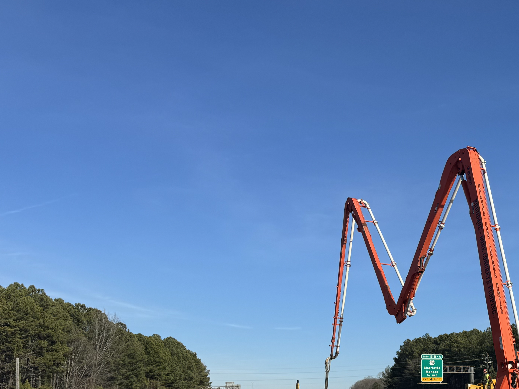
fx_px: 735
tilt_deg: +7.3
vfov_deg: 29.1
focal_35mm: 49
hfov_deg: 36.3
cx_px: 474
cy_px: 306
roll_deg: +0.5
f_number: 1.78
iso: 80
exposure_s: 1/5814
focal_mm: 6.86
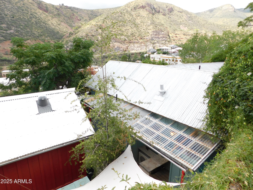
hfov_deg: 73.9
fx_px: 168
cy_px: 95
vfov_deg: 58.9
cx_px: 126
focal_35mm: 23
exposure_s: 1/400
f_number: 3
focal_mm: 4
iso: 125
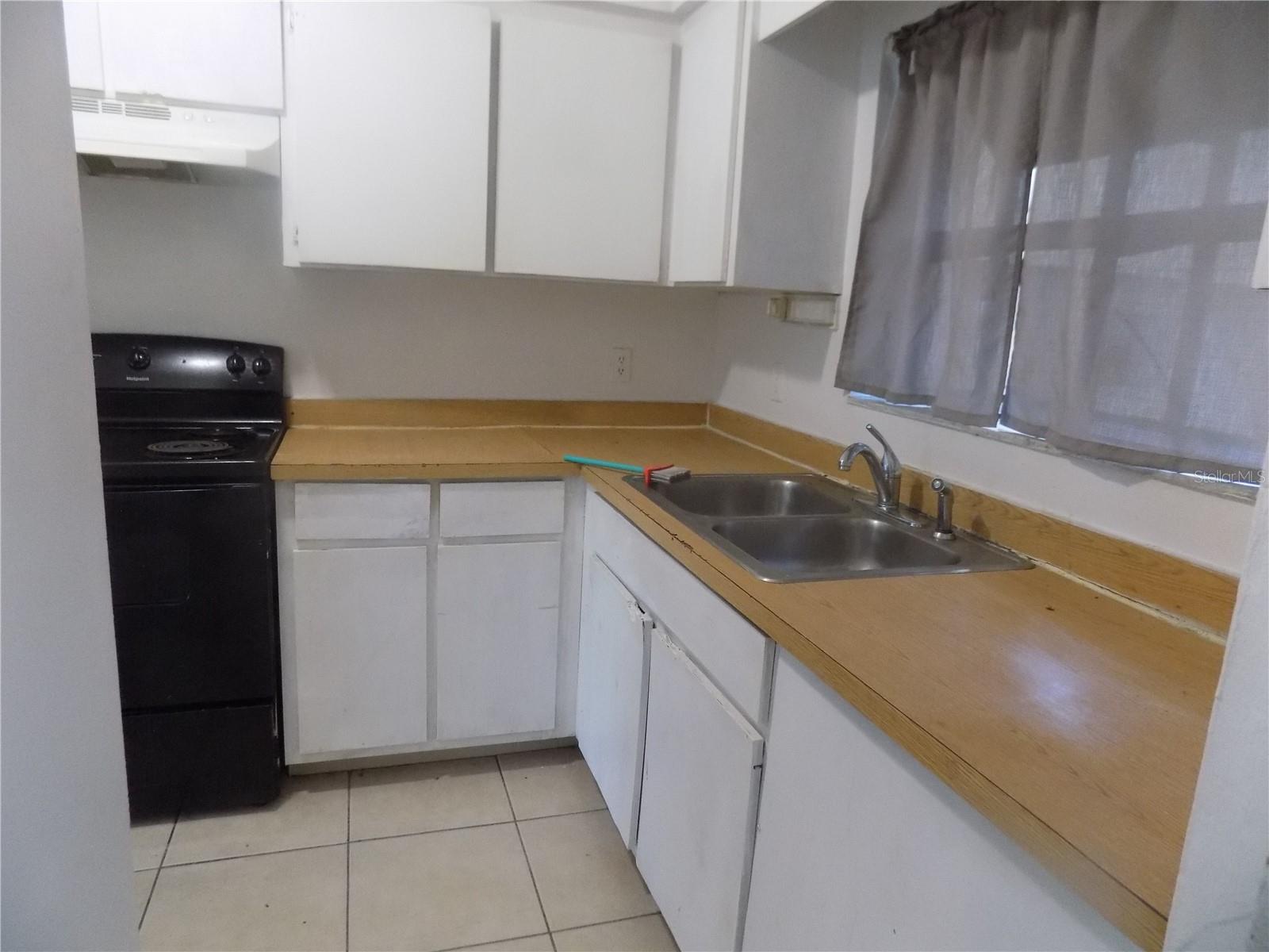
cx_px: 634
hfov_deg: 73.9
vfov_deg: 58.9
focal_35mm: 23
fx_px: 843
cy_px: 476
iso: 400
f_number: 3.1
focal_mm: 4
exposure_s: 1/30
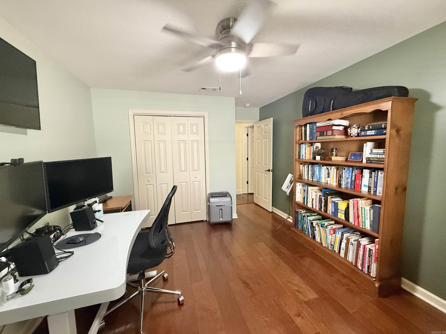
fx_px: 180
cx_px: 223
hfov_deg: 102.1
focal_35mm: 14
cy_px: 167
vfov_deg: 85.7
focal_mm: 2.22
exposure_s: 1/60
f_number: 2.2
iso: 500
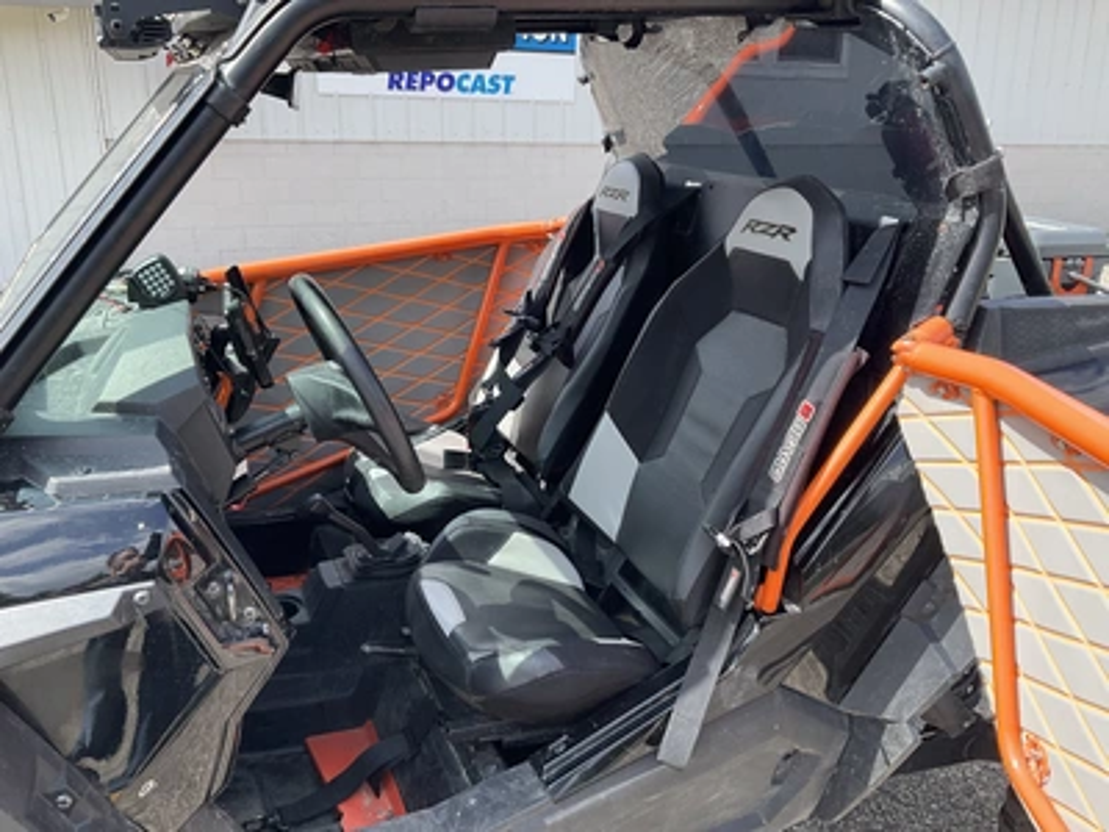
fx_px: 929
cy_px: 416
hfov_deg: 61.7
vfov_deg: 48.2
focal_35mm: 29
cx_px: 554
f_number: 1.8
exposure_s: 1/514
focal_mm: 3
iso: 25
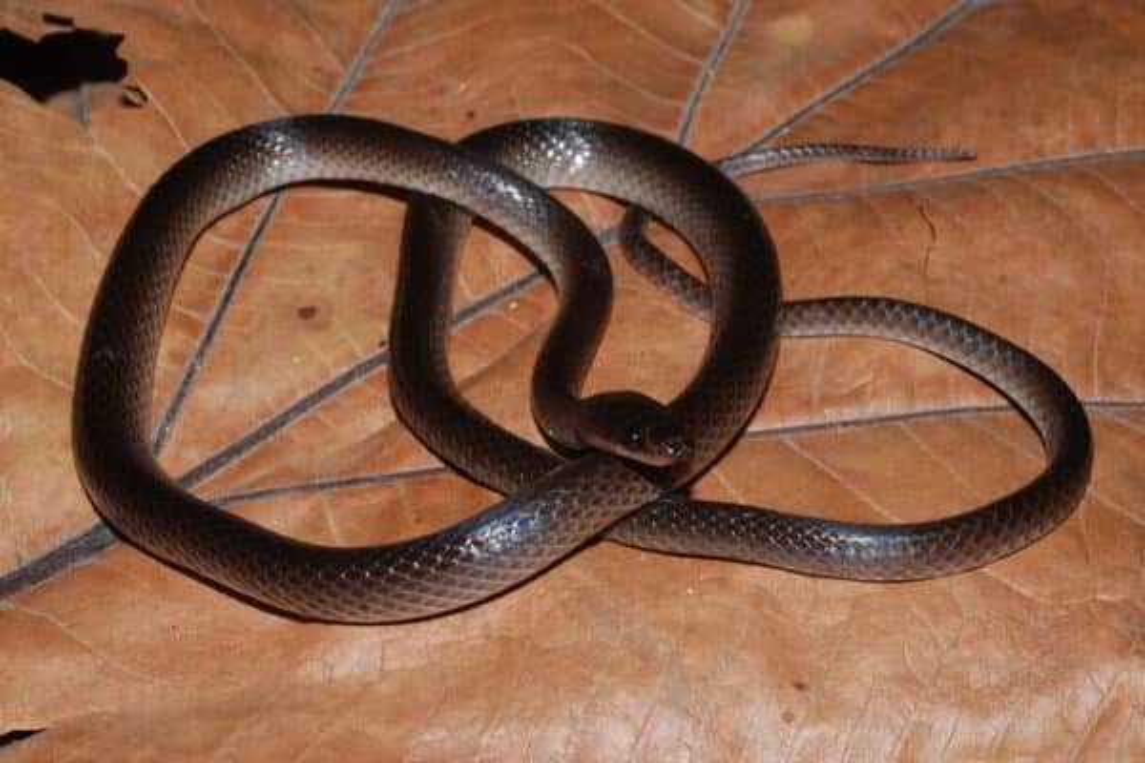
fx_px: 2385
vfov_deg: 18.2
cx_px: 572
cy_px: 382
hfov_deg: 27.0
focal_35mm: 75
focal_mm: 50
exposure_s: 1/60
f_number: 13
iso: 100
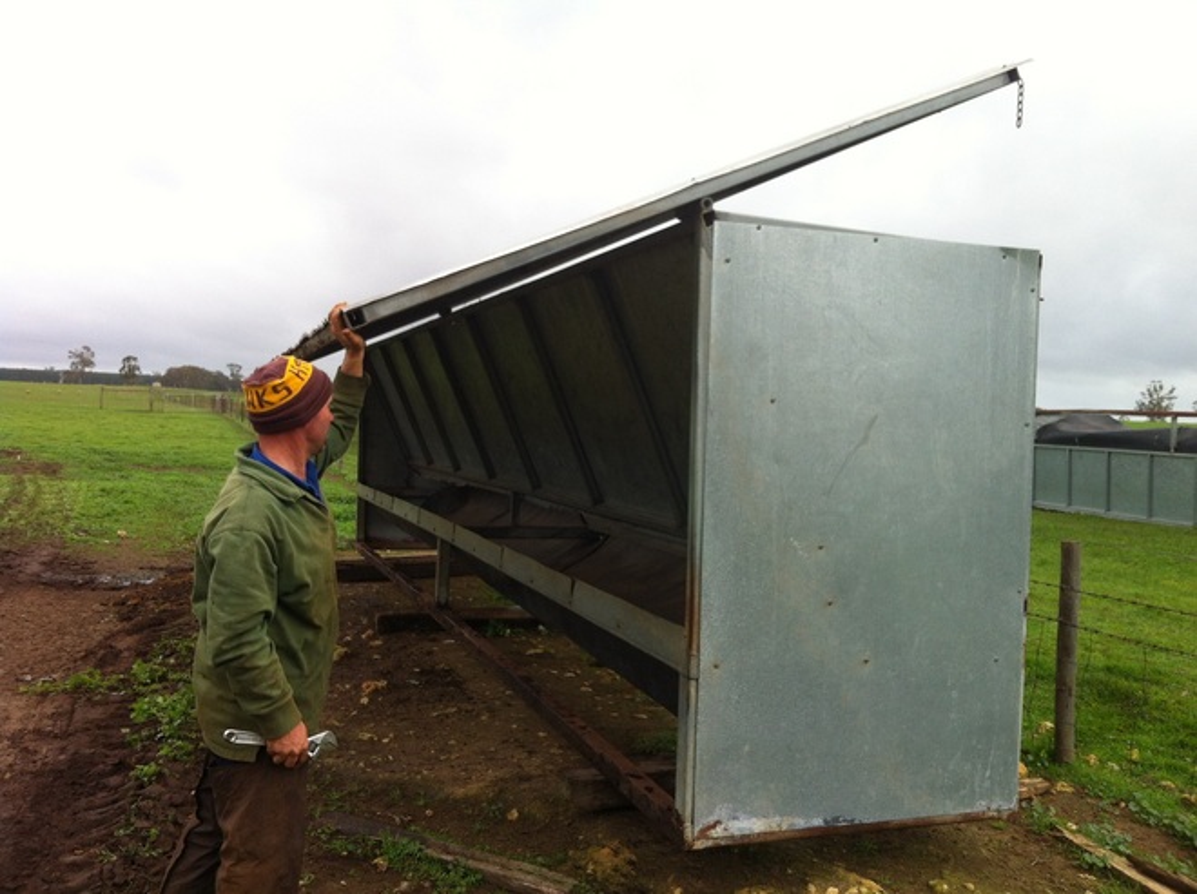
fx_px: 1209
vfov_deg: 40.6
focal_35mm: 35
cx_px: 598
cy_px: 447
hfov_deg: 52.7
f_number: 2.8
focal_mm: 3.85
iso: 80
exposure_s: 1/267
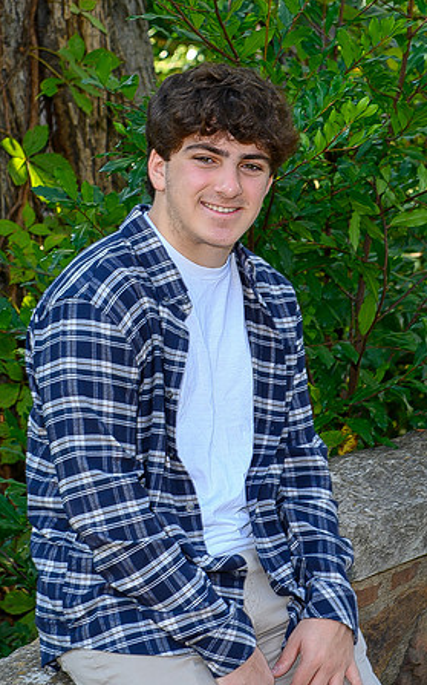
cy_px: 227
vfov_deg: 14.5
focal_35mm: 144
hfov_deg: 9.1
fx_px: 2684
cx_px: 237
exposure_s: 1/60
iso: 400
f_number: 5.6
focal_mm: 70
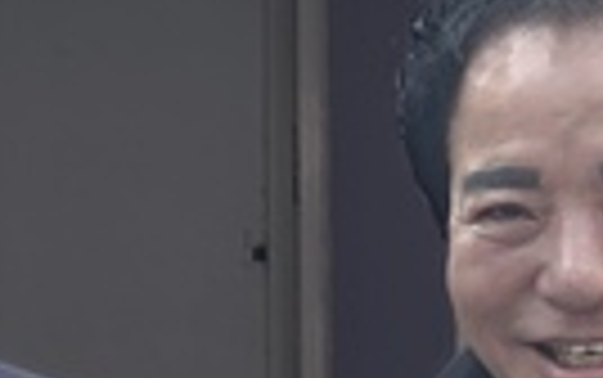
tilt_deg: +2.0
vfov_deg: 4.9
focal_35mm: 266
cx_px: -261
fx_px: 4375
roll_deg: +0.9
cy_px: 349
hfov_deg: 7.8
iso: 64
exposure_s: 1/615
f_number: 1.78
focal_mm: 6.76
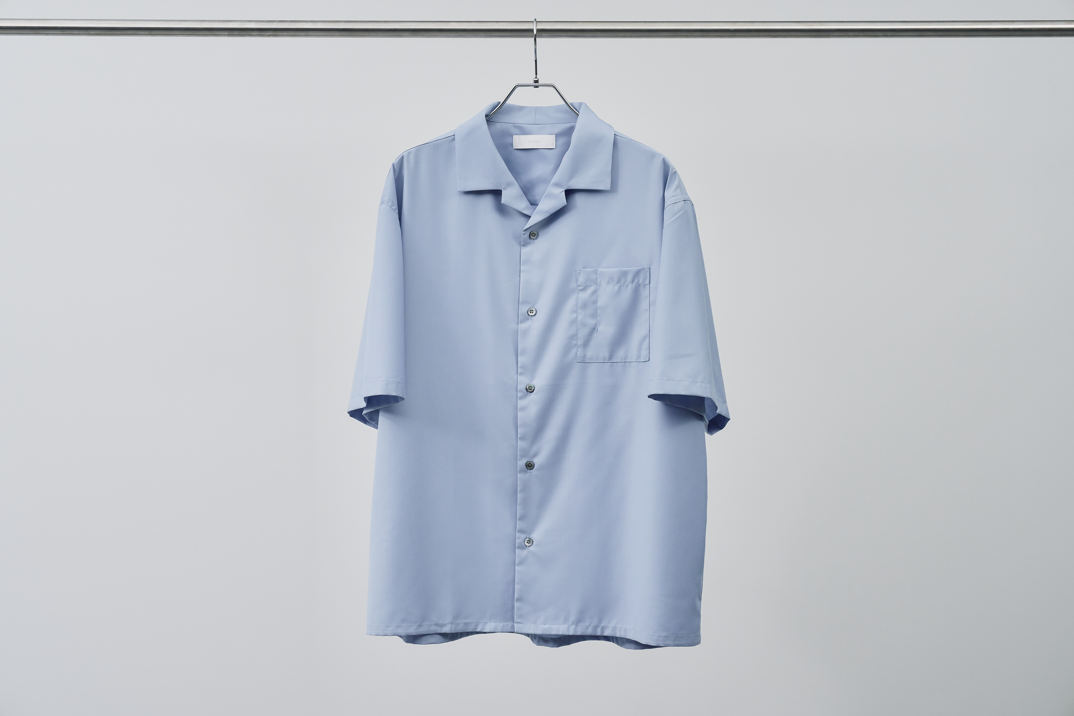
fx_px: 2088
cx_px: 537
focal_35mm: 70
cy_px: 358
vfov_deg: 19.5
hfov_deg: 28.8
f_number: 5.6
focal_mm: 70
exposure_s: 1/125
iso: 1250
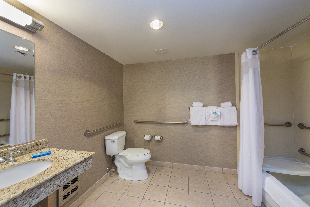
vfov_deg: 81.3
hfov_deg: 104.2
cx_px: 155
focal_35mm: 14
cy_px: 104
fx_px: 121
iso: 200
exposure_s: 1
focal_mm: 14
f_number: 10
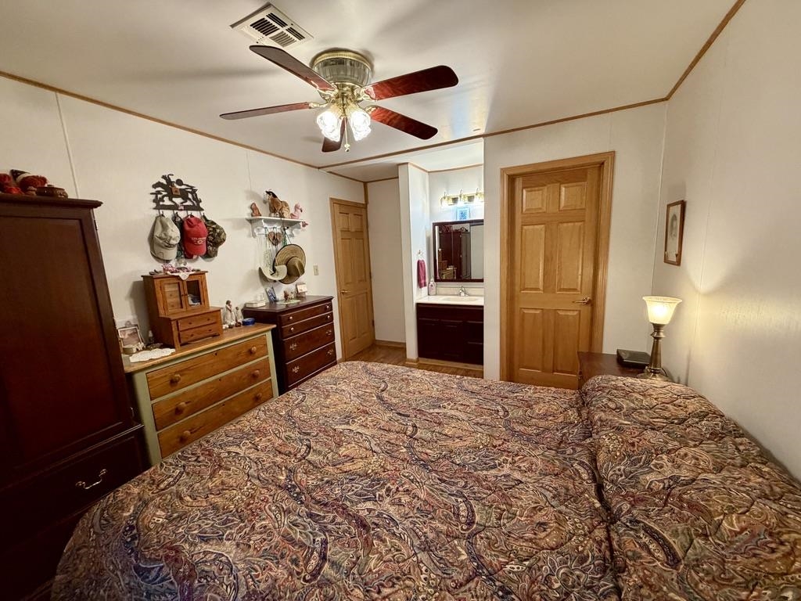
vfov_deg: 85.7
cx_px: 400
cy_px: 300
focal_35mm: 14
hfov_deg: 102.1
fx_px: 324
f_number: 2.2
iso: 320
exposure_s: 1/60
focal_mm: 2.22
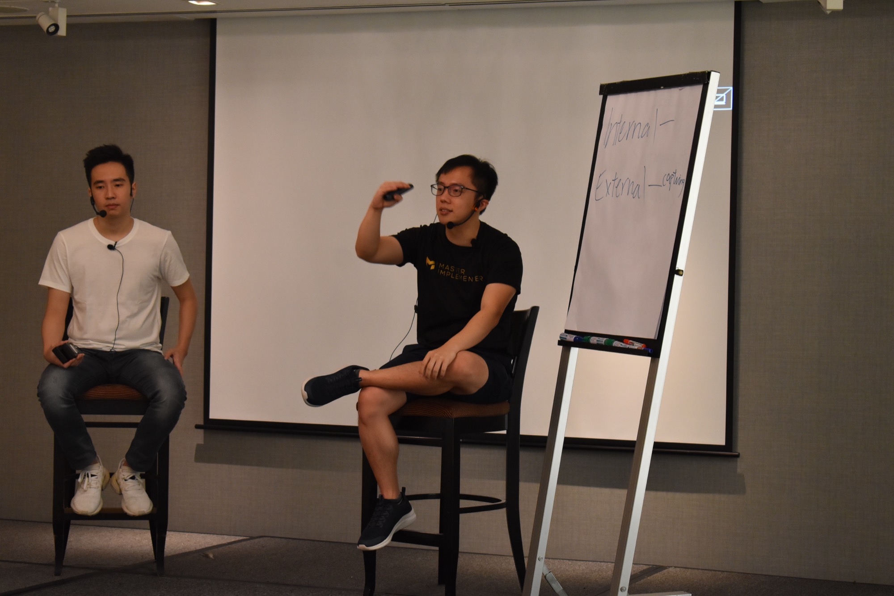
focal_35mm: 82
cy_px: 298
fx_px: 2049
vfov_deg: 16.6
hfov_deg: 24.6
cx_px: 447
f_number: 5.6
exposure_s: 1/60
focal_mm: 55
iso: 1800
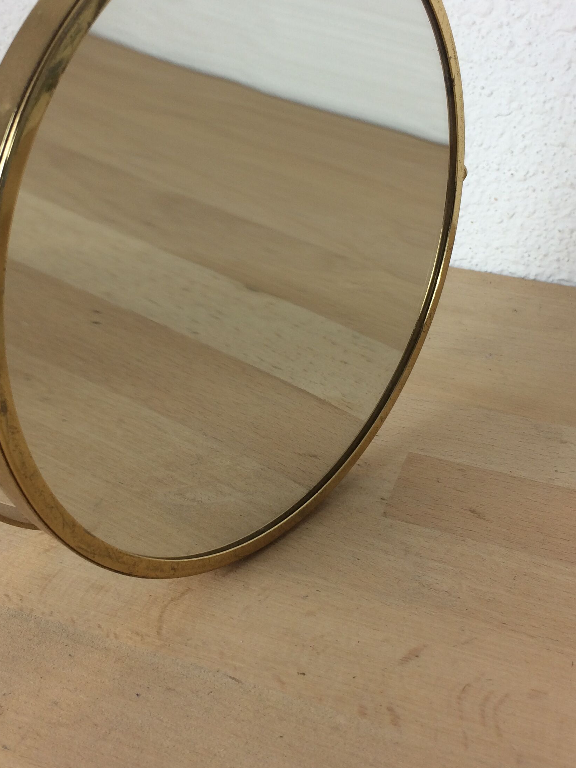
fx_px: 954
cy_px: 287
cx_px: 255
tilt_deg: -24.2
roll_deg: -1.8
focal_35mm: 43
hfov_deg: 33.6
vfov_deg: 43.5
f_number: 2.2
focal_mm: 4.15
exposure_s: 1/50
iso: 32
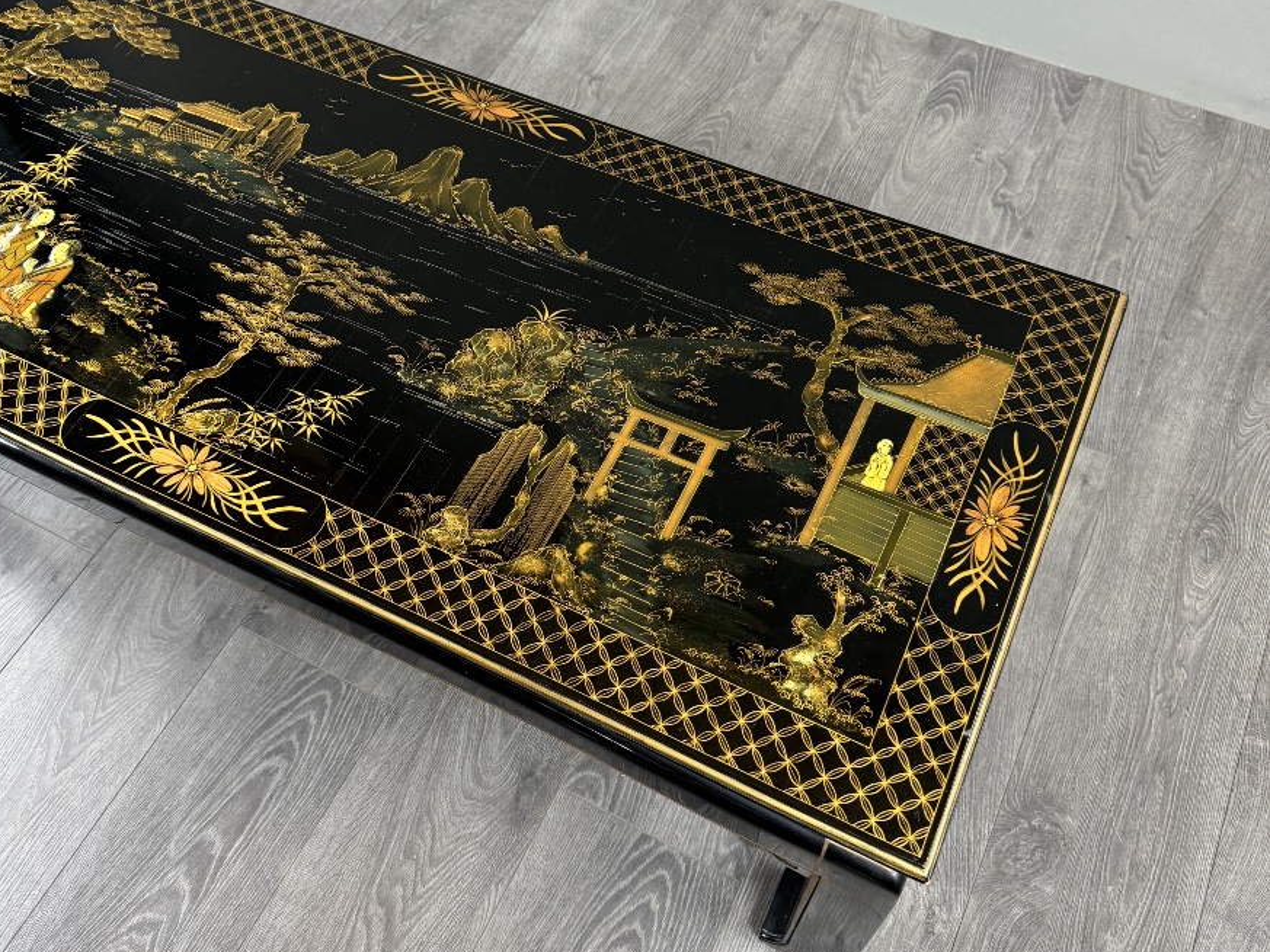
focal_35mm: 33
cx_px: 617
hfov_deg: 55.3
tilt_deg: -55.2
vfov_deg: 42.7
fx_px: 1211
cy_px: 379
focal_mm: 6.76
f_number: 1.78
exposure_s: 1/100
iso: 200
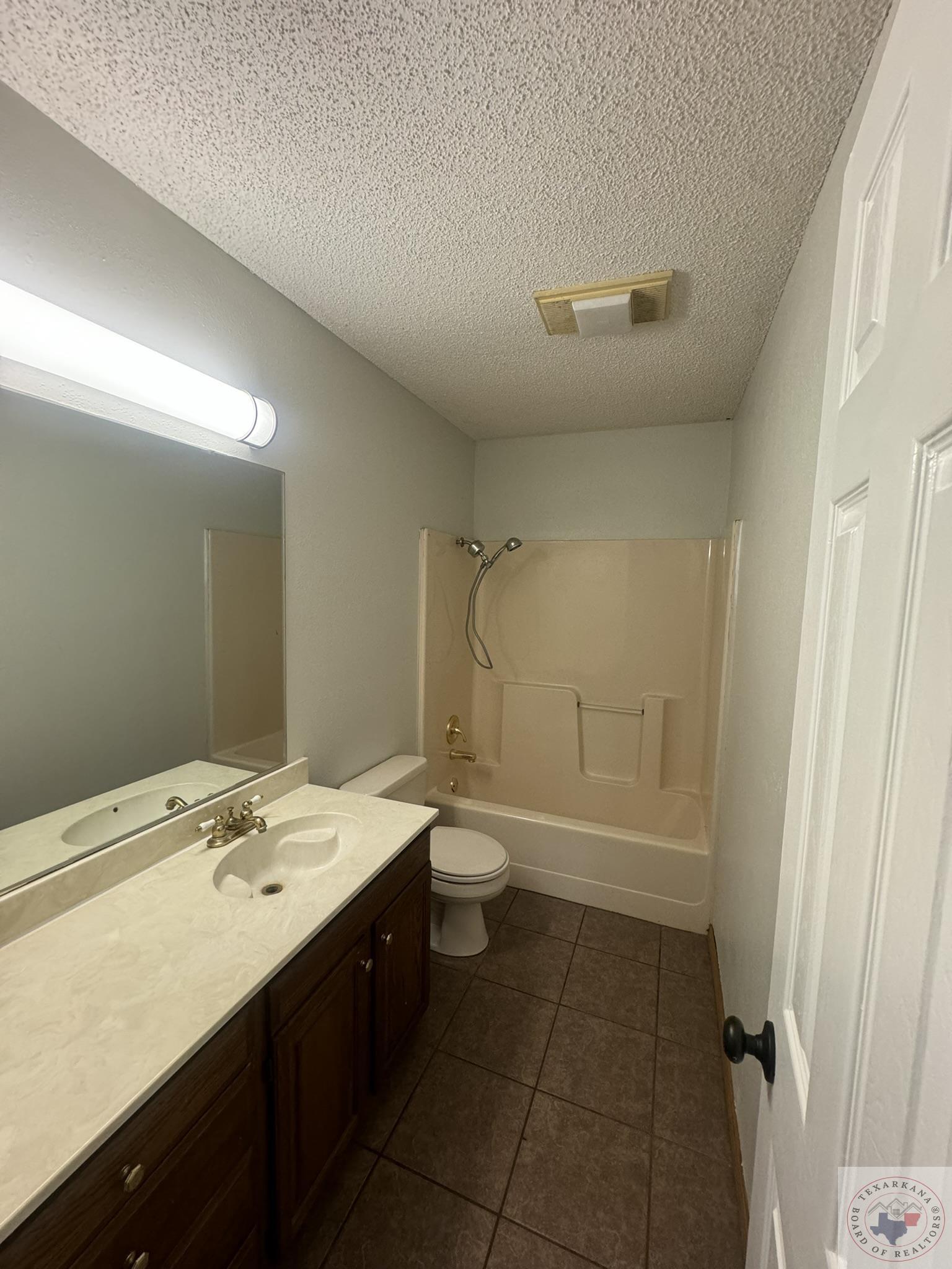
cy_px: 634
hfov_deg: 85.7
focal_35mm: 14
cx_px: 476
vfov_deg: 102.1
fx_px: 513
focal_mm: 2.22
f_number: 2.2
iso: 250
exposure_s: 1/60
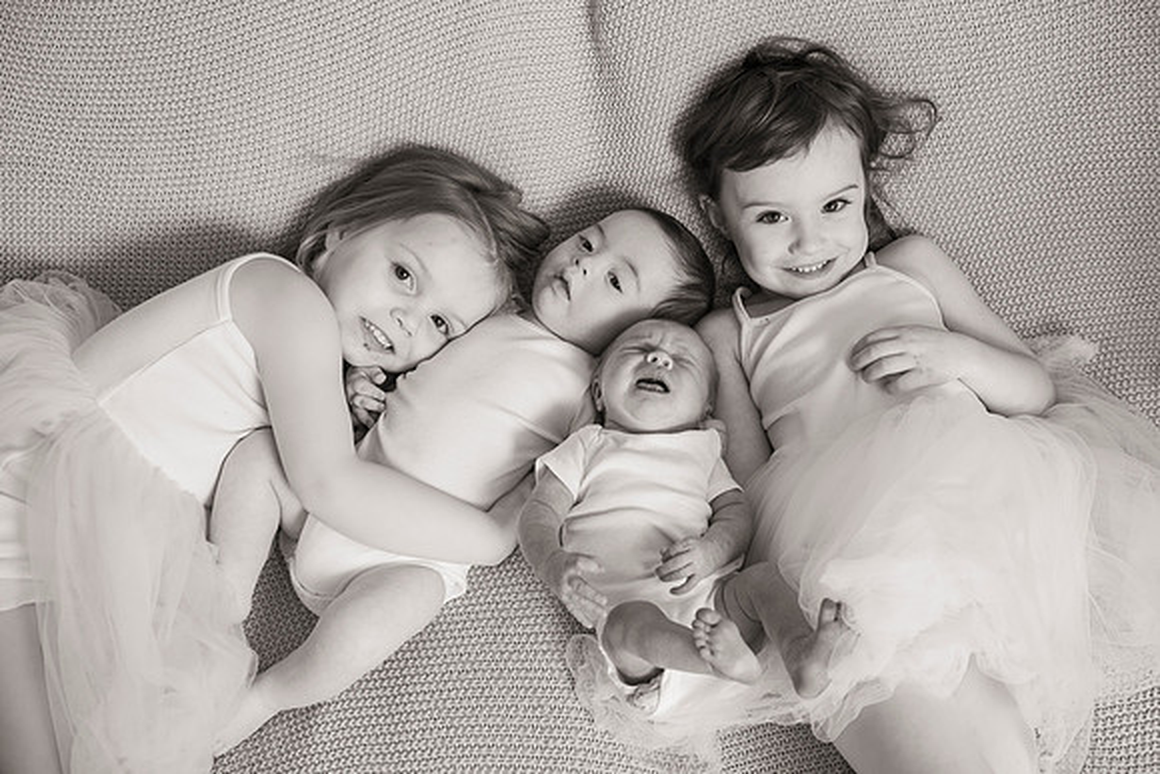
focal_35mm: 40
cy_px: 387
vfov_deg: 33.4
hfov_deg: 48.4
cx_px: 580
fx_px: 1289
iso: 200
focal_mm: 40
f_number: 4
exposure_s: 1/160
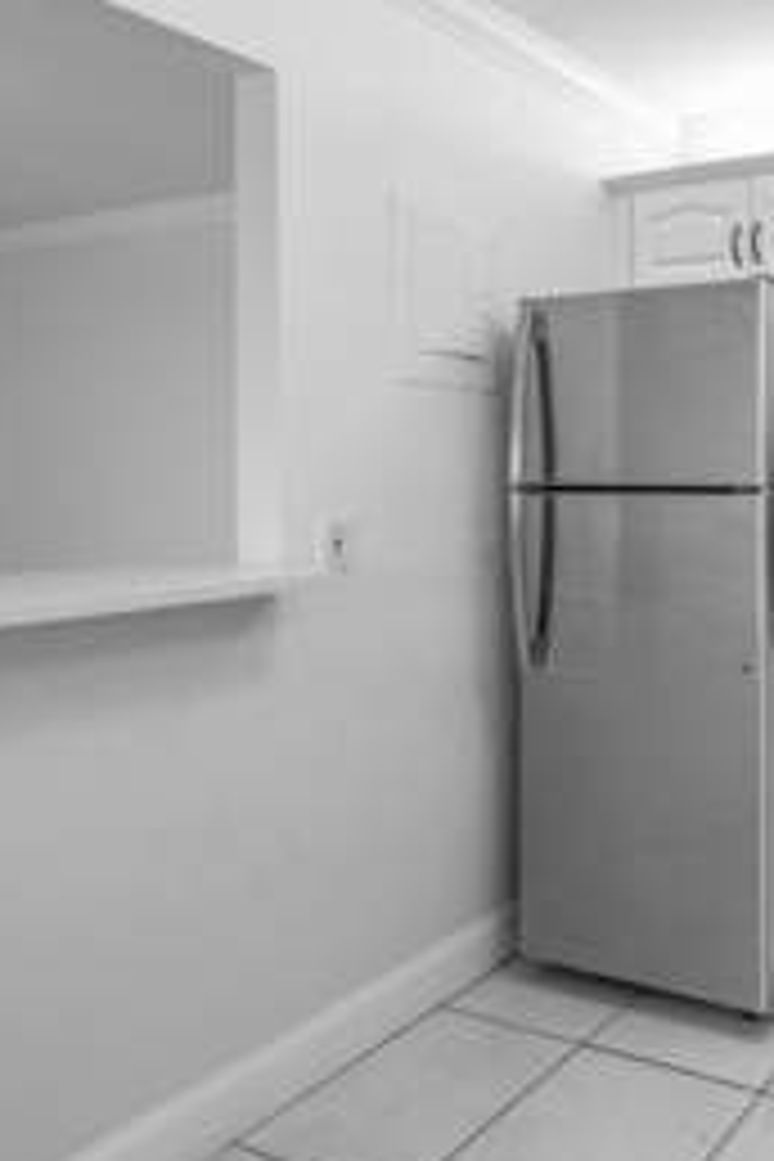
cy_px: 540
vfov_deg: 69.3
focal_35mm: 26
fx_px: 838
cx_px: 922
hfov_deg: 37.7
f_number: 8
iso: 400
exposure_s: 1/30
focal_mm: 14
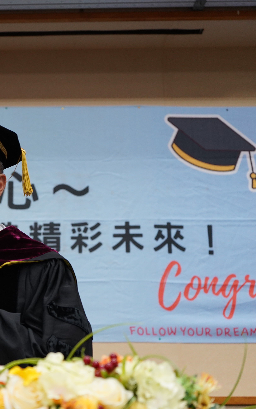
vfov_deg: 29.0
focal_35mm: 71
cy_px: 203
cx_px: -7
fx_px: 793
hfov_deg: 17.8
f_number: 3.2
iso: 1600
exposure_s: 1/160
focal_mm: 46
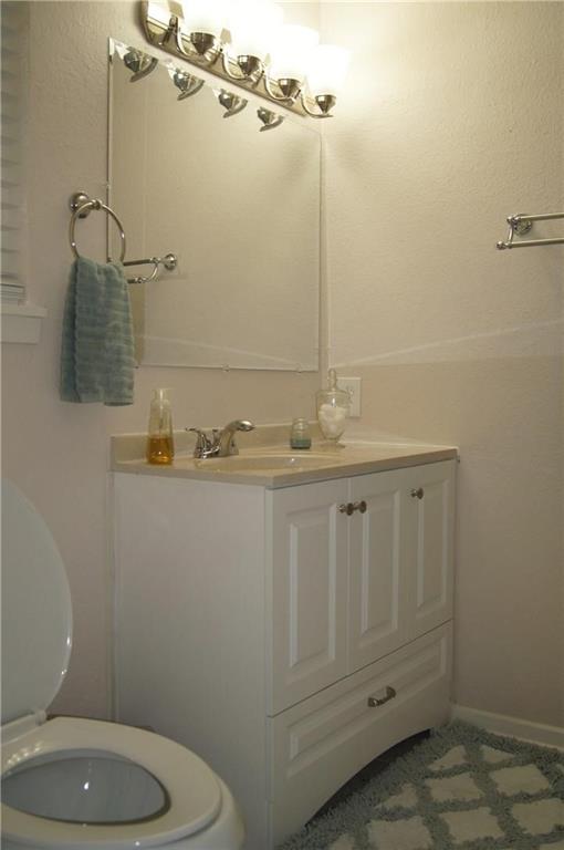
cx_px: 282
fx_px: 778
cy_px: 425
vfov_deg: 57.3
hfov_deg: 39.9
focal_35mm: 33
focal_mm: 22
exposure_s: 1/60
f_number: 4
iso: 160
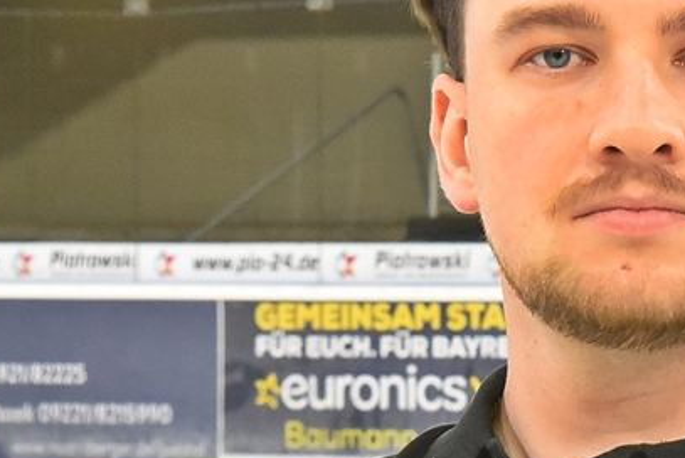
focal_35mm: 216
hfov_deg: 9.4
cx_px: 761
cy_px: 547
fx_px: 4113
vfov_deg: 6.3
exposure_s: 1/100
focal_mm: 55
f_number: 10
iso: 4000
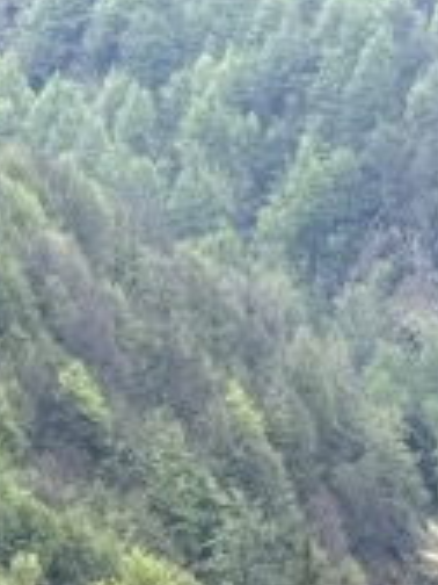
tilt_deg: -11.0
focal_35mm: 293
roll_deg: +1.6
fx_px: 4943
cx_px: 115
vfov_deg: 6.5
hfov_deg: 5.1
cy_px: 1257
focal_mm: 6.76
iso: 64
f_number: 1.78
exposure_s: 1/1133
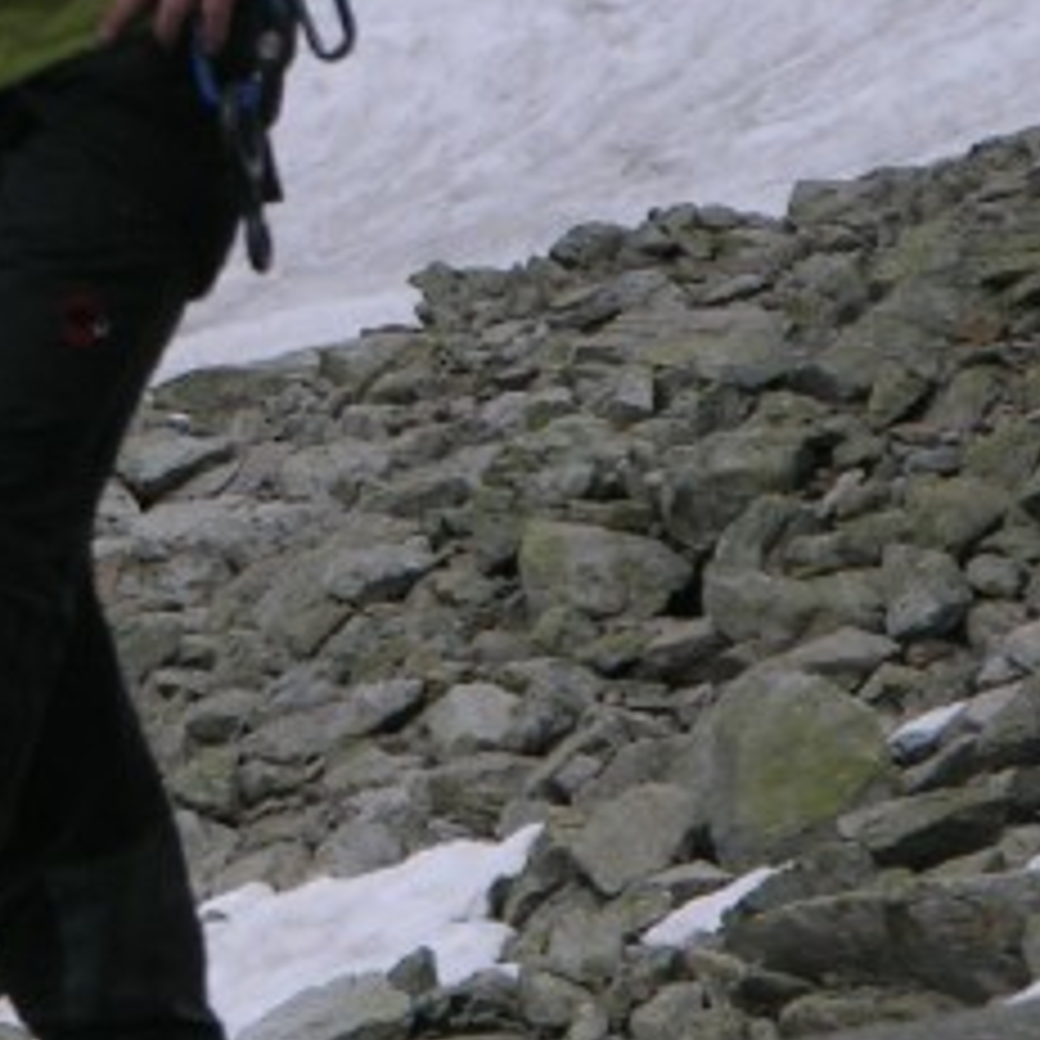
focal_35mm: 706
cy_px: -86
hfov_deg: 2.5
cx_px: -315
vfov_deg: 2.5
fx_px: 23998
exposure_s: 1/402
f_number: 6.3
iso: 50
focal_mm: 44.7
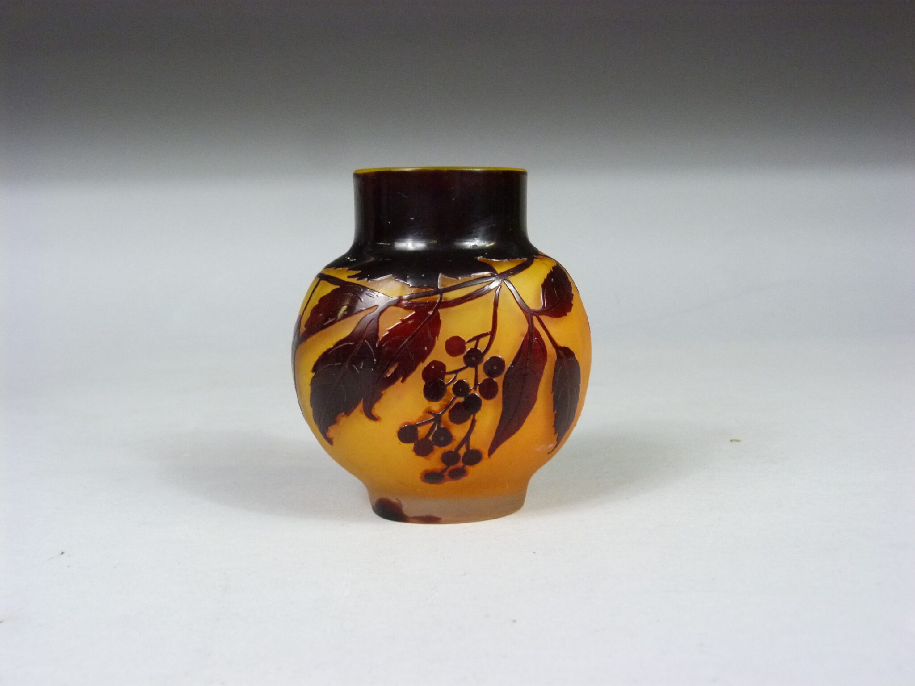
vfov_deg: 32.9
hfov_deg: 42.9
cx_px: 458
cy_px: 343
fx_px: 1163
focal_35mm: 44
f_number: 3.2
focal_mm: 7.9
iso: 400
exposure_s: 1/40
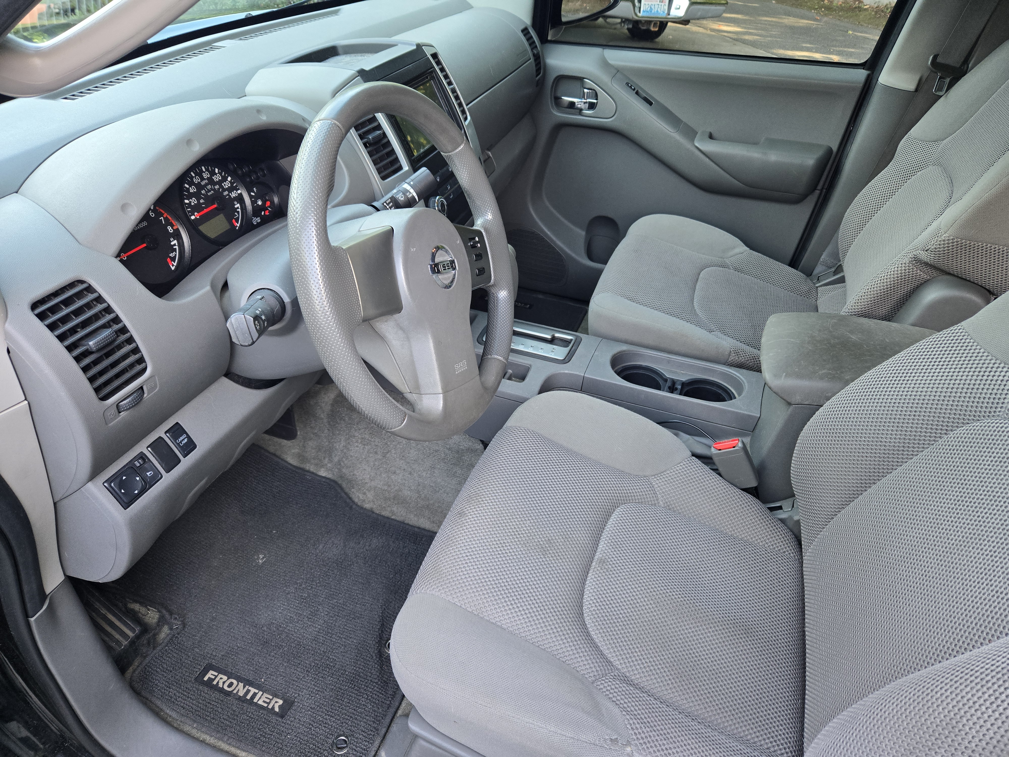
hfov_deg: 73.9
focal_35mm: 23
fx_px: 670
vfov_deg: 58.9
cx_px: 504
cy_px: 378
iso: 160
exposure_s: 1/180
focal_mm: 5.4
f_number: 1.8
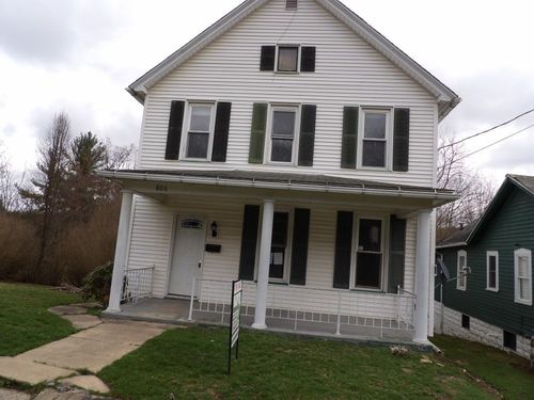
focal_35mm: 24
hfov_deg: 71.6
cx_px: 267
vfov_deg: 56.8
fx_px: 370
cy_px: 200
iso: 100
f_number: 3.2
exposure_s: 1/756
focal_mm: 4.3
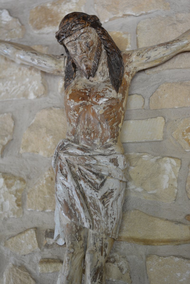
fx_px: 594
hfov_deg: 18.2
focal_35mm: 75
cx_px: 95
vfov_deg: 27.0
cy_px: 142
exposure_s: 1/15
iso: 100
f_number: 2
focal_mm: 50
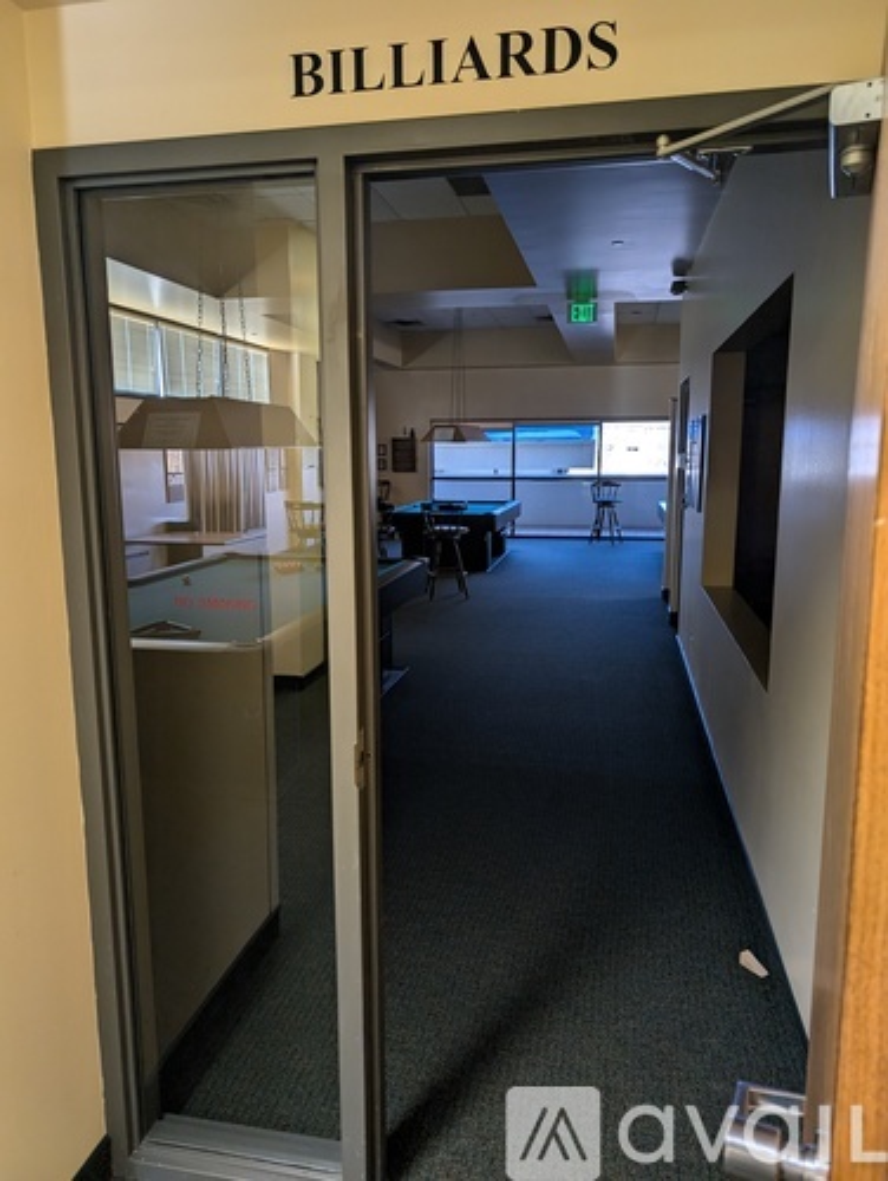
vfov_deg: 71.5
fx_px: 819
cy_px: 590
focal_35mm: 24
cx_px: 444
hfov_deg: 56.9
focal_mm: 6.9
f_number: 1.68
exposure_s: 1/30
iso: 148
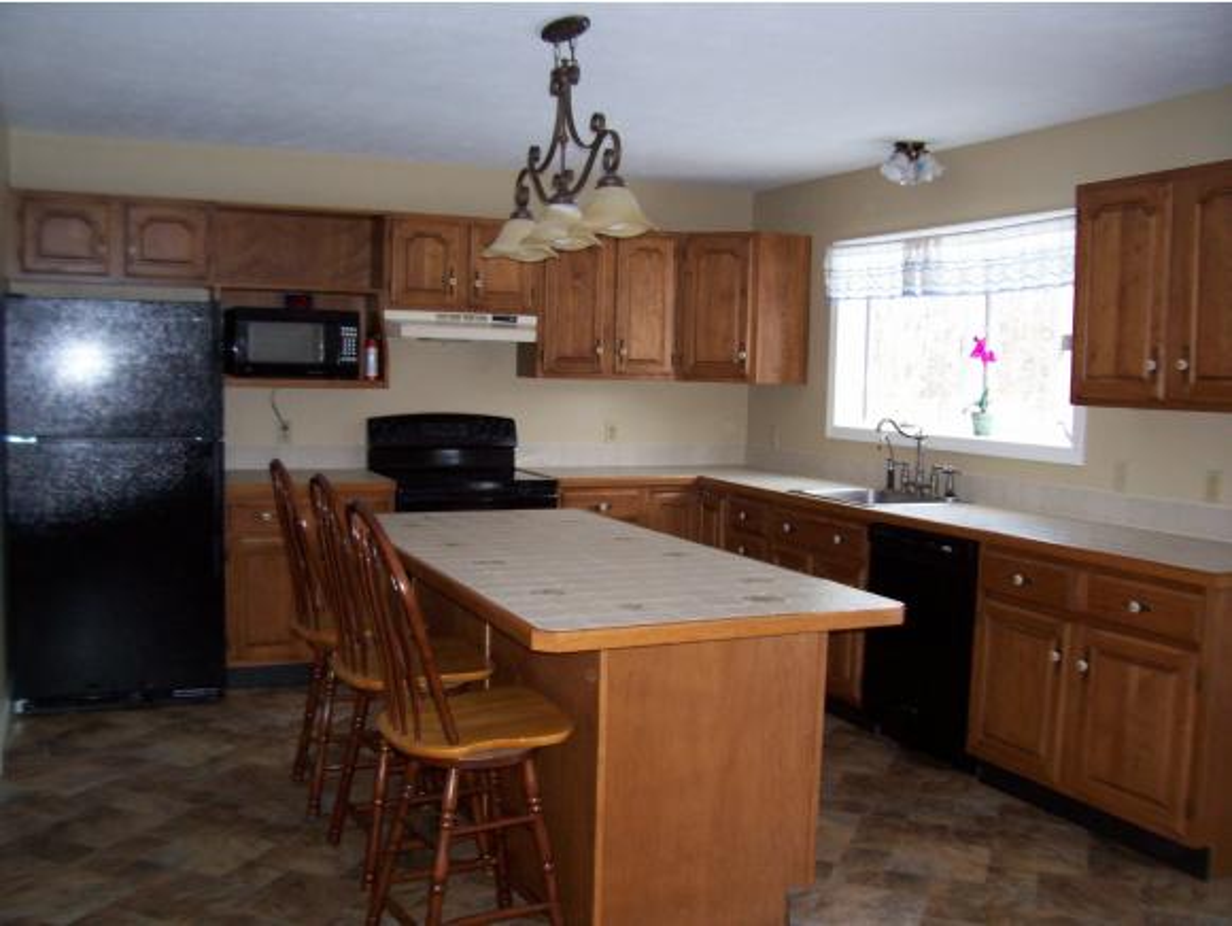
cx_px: 616
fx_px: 1211
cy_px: 463
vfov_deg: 41.8
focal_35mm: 34
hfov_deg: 53.9
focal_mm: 5.6
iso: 140
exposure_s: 1/112
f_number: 2.7
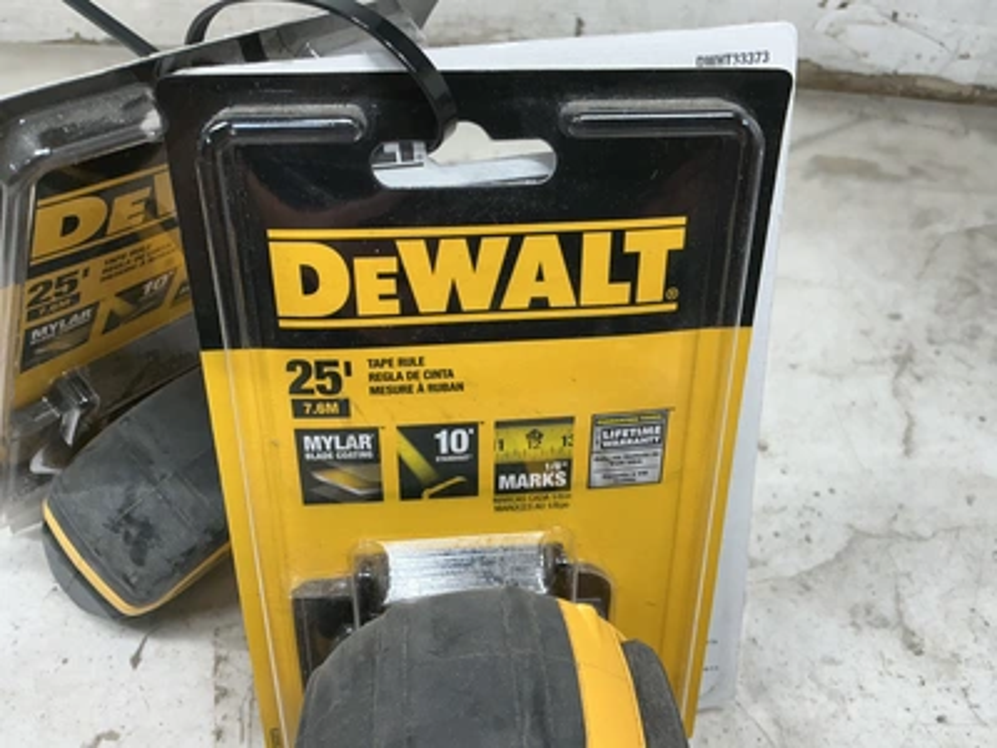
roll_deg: -2.1
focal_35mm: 28
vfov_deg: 49.7
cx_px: 498
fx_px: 806
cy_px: 374
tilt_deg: -38.8
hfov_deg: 63.4
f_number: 1.8
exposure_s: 1/120
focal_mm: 3
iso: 64
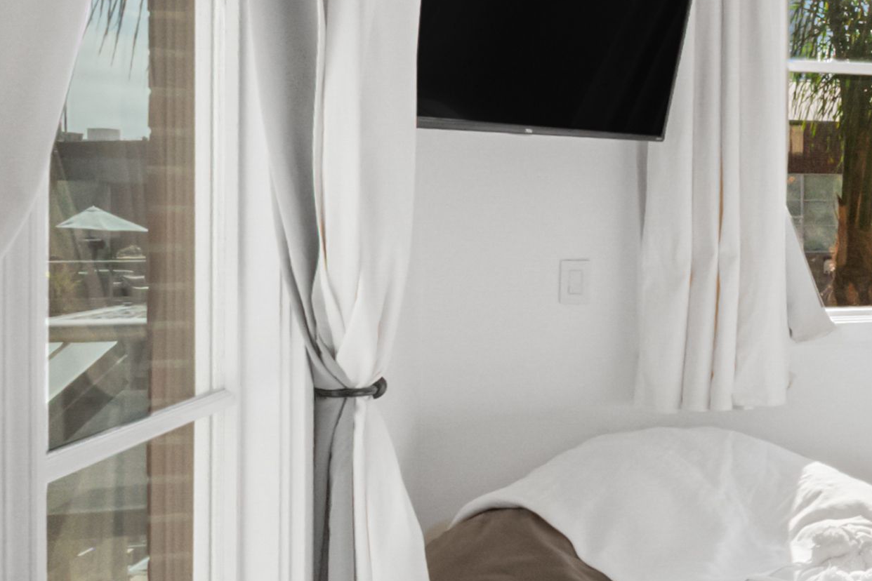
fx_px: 1308
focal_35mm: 54
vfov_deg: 24.7
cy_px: 124
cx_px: 1533
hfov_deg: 22.7
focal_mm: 7
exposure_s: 1/100
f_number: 8
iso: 200
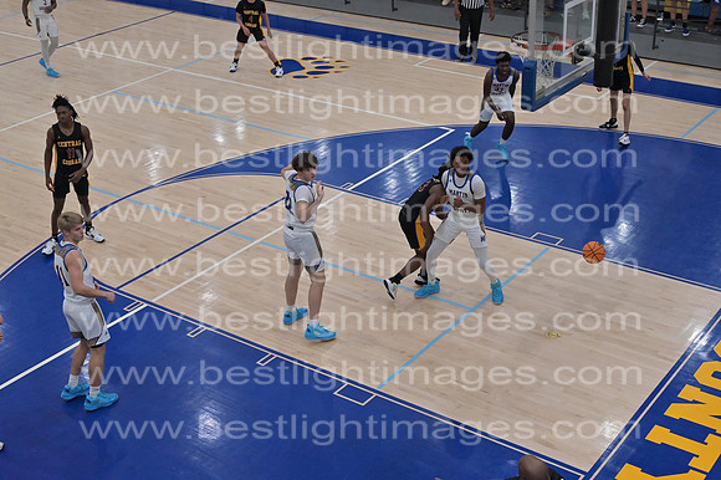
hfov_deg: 39.6
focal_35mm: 50
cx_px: 360
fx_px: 1001
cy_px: 240
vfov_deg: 27.0
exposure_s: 1/800
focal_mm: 50
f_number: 4
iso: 4000
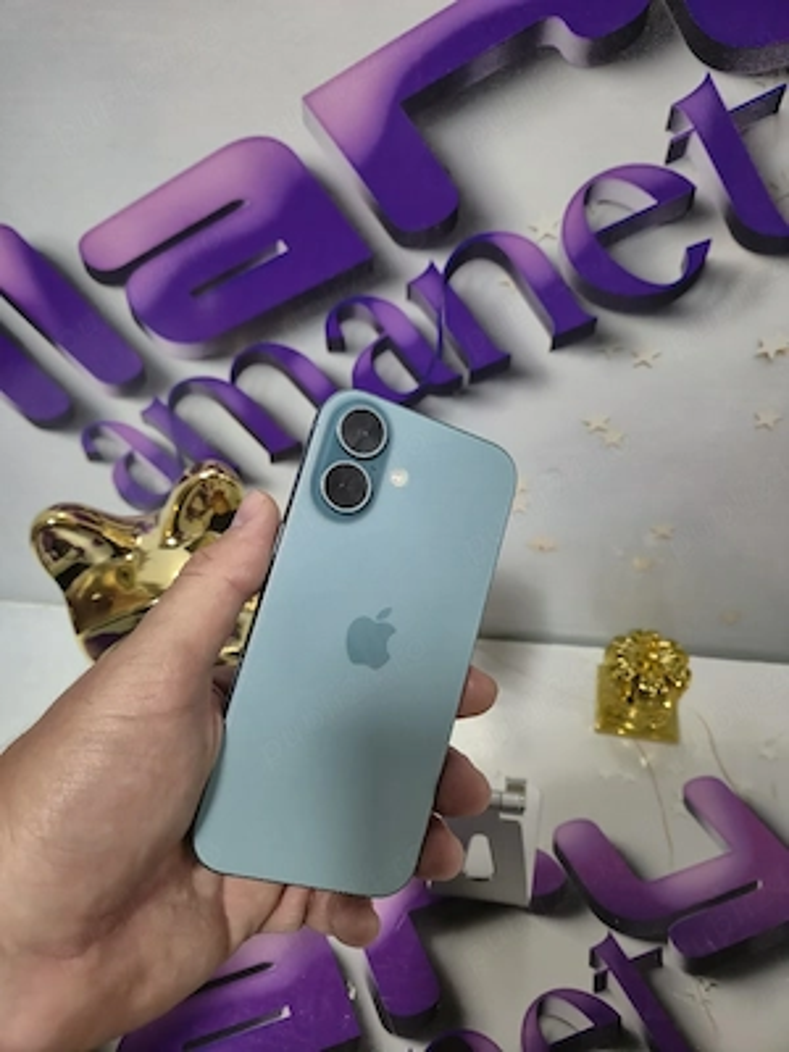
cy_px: 526
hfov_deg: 58.9
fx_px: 699
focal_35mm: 23
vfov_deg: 73.9
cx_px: 394
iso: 400
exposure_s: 1/50.3
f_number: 1.8
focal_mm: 5.4
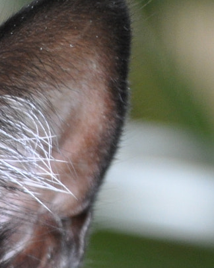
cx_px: -164
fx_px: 5909
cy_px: 440
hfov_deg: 2.1
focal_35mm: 746
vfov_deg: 2.6
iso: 800
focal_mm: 105
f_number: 5.6
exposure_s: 1/50
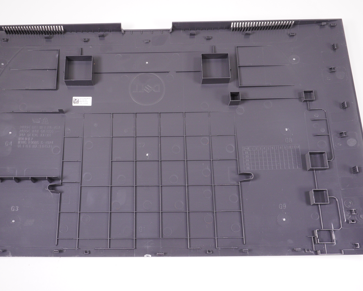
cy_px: 136
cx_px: 146
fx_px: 419
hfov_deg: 46.6
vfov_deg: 38.2
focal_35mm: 39
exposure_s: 1/250
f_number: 5.6
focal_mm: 20
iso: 800
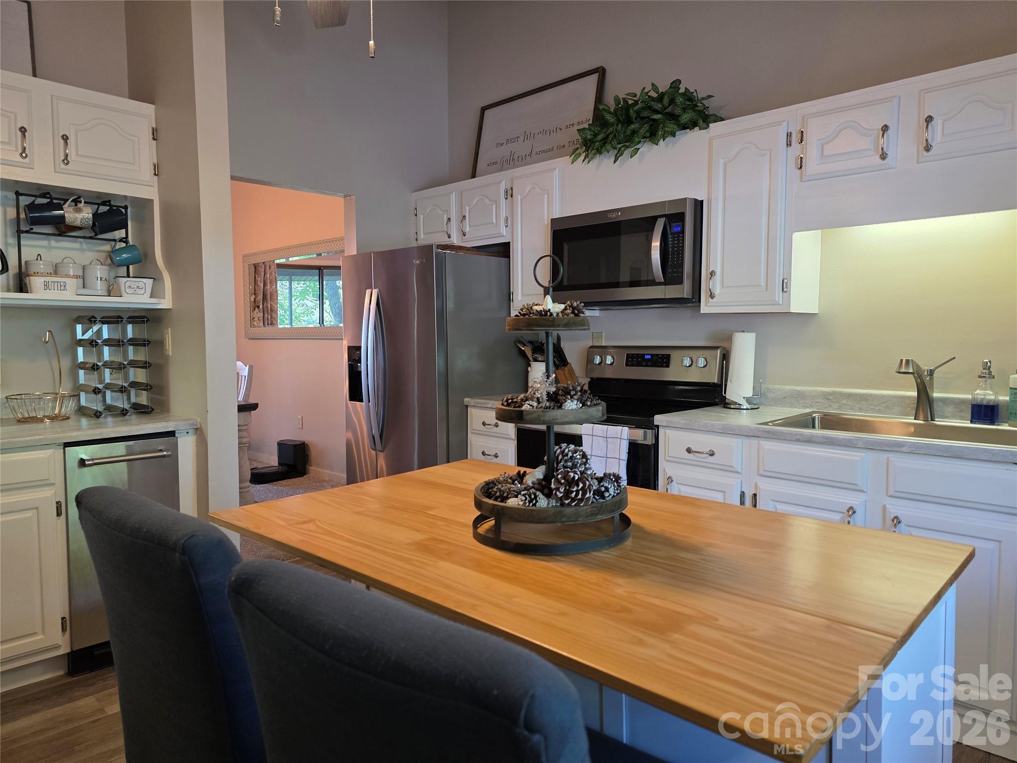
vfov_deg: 58.9
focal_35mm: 23
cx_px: 508
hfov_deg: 73.9
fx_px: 676
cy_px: 382
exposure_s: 1/120
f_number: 1.7
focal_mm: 6.3
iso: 320
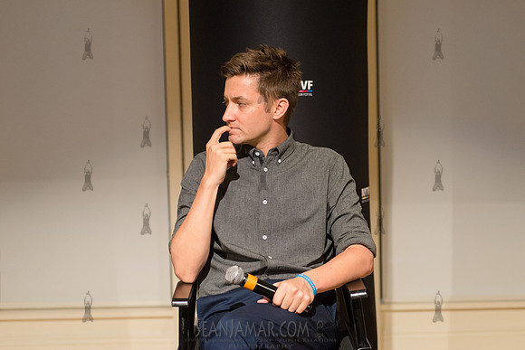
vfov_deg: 17.1
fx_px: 1167
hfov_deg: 25.4
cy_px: 175
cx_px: 262
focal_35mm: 80
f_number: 4
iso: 2500
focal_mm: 80
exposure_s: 1/320
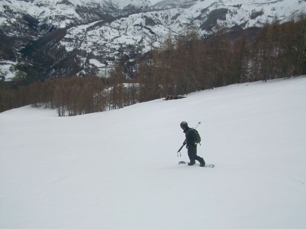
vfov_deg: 41.8
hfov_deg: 54.0
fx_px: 301
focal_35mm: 34
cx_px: 153
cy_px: 114
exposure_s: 1/1250
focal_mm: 5.7
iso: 80
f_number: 5.5
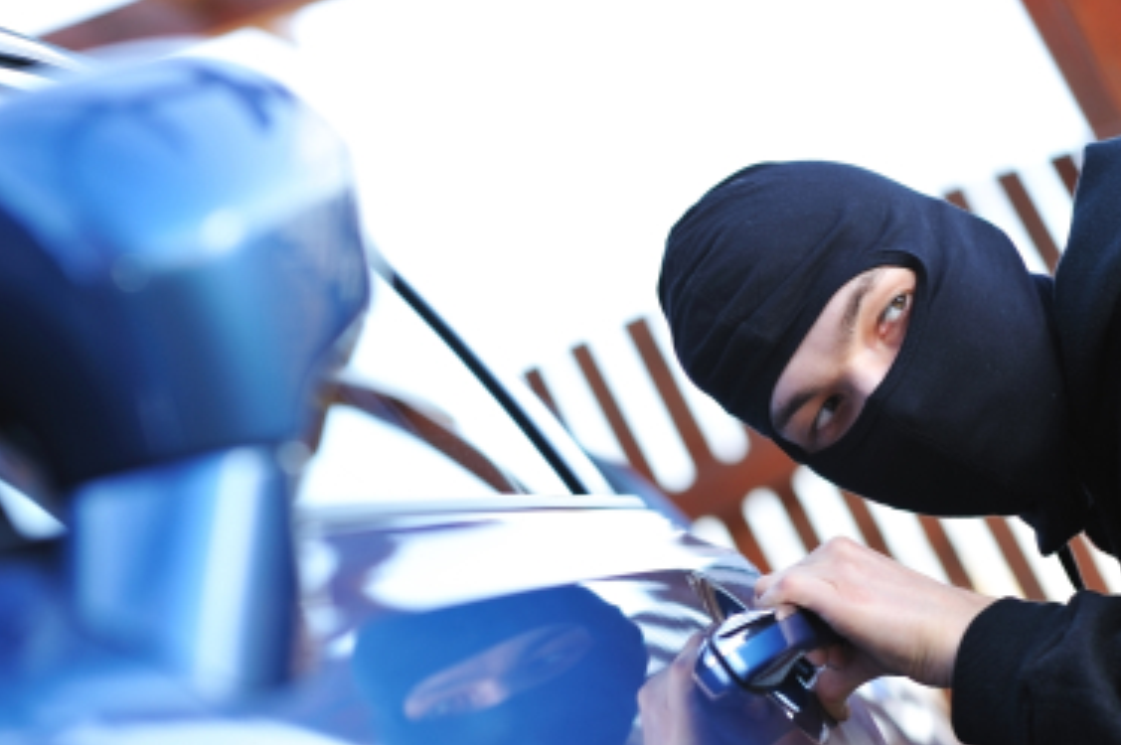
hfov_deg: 21.3
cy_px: 361
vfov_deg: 14.2
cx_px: 568
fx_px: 2987
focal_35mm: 96
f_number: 2.8
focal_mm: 85
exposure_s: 1/250
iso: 200
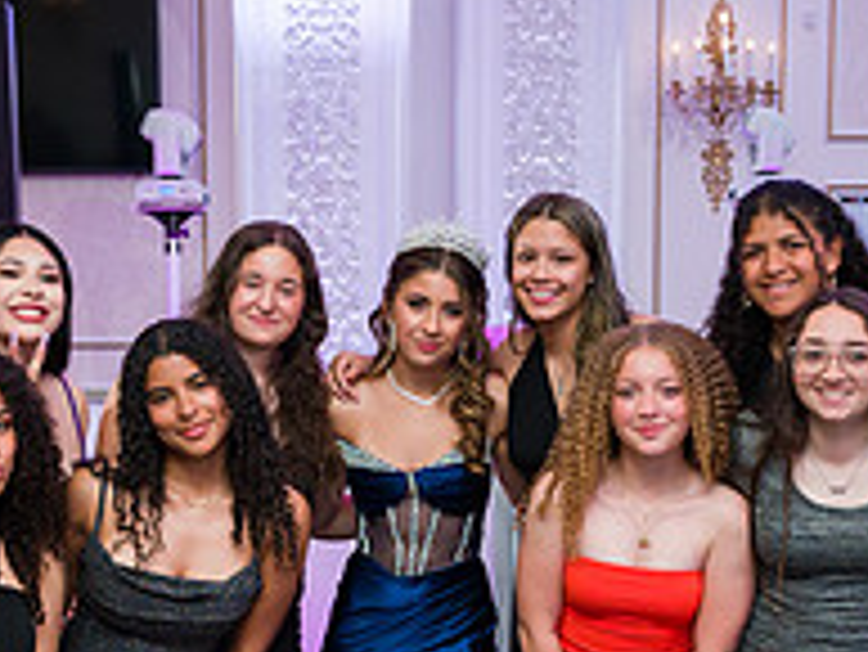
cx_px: 407
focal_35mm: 76
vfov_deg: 19.2
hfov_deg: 25.6
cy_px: 514
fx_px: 1907
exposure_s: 1/200
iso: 1600
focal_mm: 25.5
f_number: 3.5
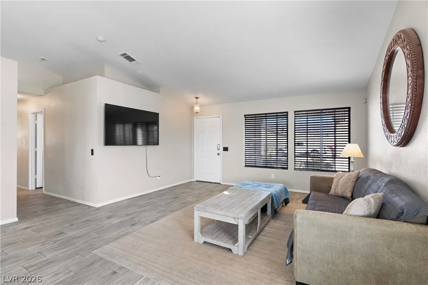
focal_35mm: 17
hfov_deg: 93.3
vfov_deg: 70.5
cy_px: 142
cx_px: 214
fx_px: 202
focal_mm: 17
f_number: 8
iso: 500
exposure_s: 1/10
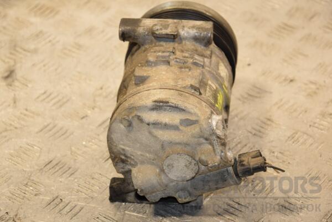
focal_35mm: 112
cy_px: 111
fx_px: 1037
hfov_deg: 18.2
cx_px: 166
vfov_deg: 12.2
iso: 800
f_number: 5.6
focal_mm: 75
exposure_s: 1/200
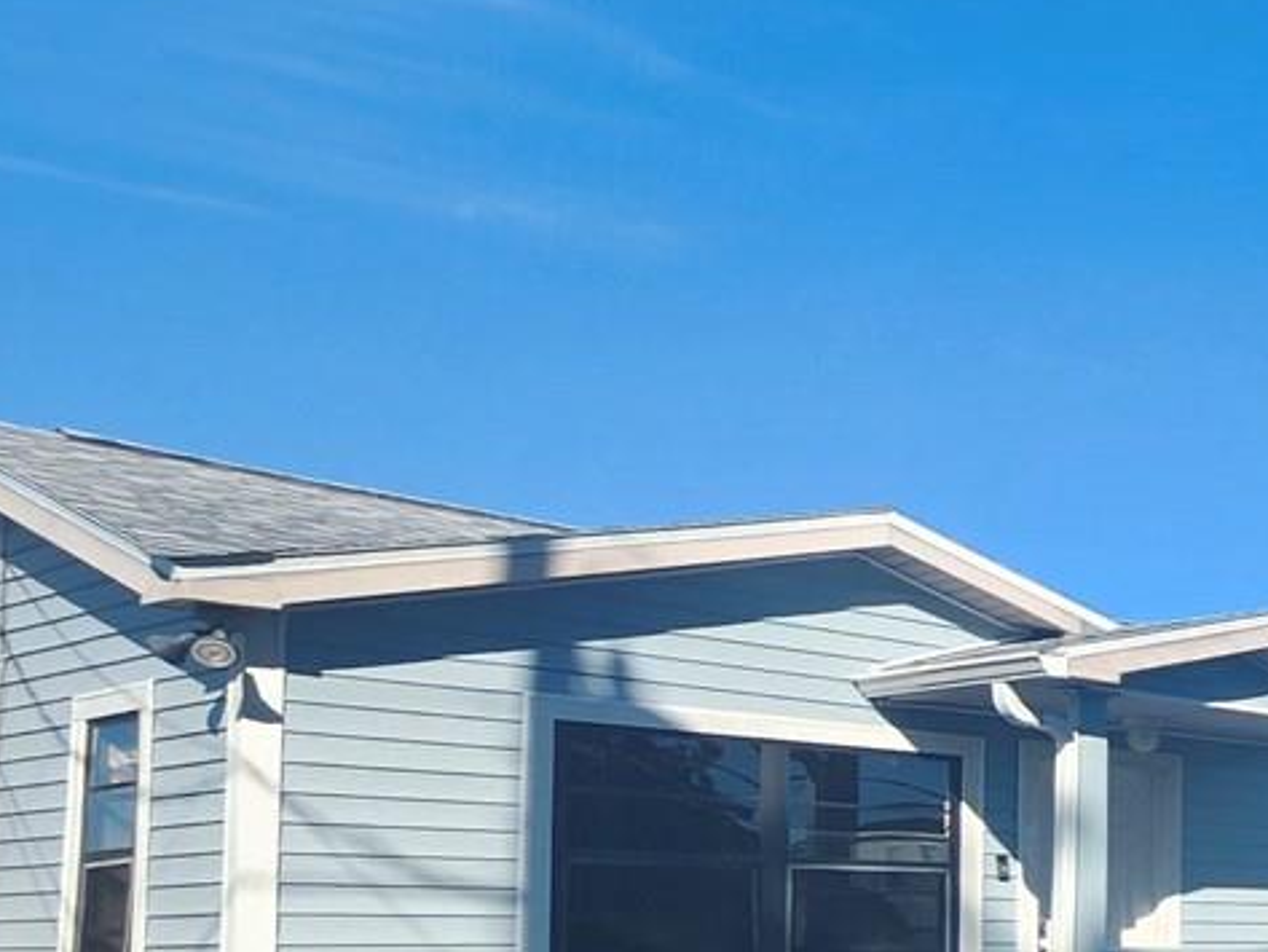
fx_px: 1612
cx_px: 1986
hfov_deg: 26.9
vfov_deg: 31.1
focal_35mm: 44
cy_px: 890
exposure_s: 1/1016
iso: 40
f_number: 2.2
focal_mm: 1.74
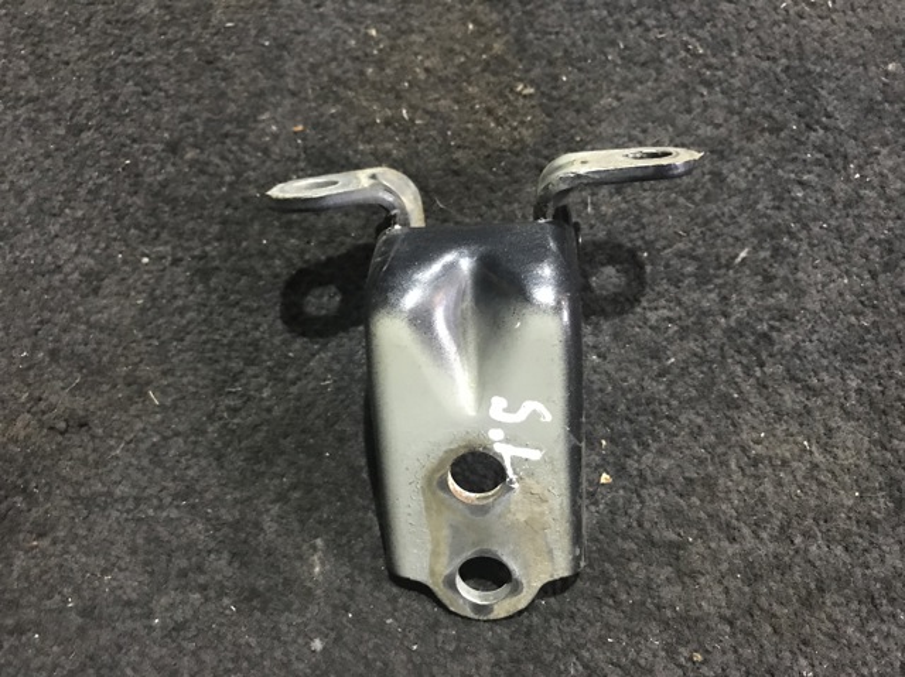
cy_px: 338
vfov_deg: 49.7
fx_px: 731
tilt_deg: -72.6
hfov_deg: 63.5
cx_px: 452
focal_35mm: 28
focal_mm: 3.99
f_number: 1.8
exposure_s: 1/4
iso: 100
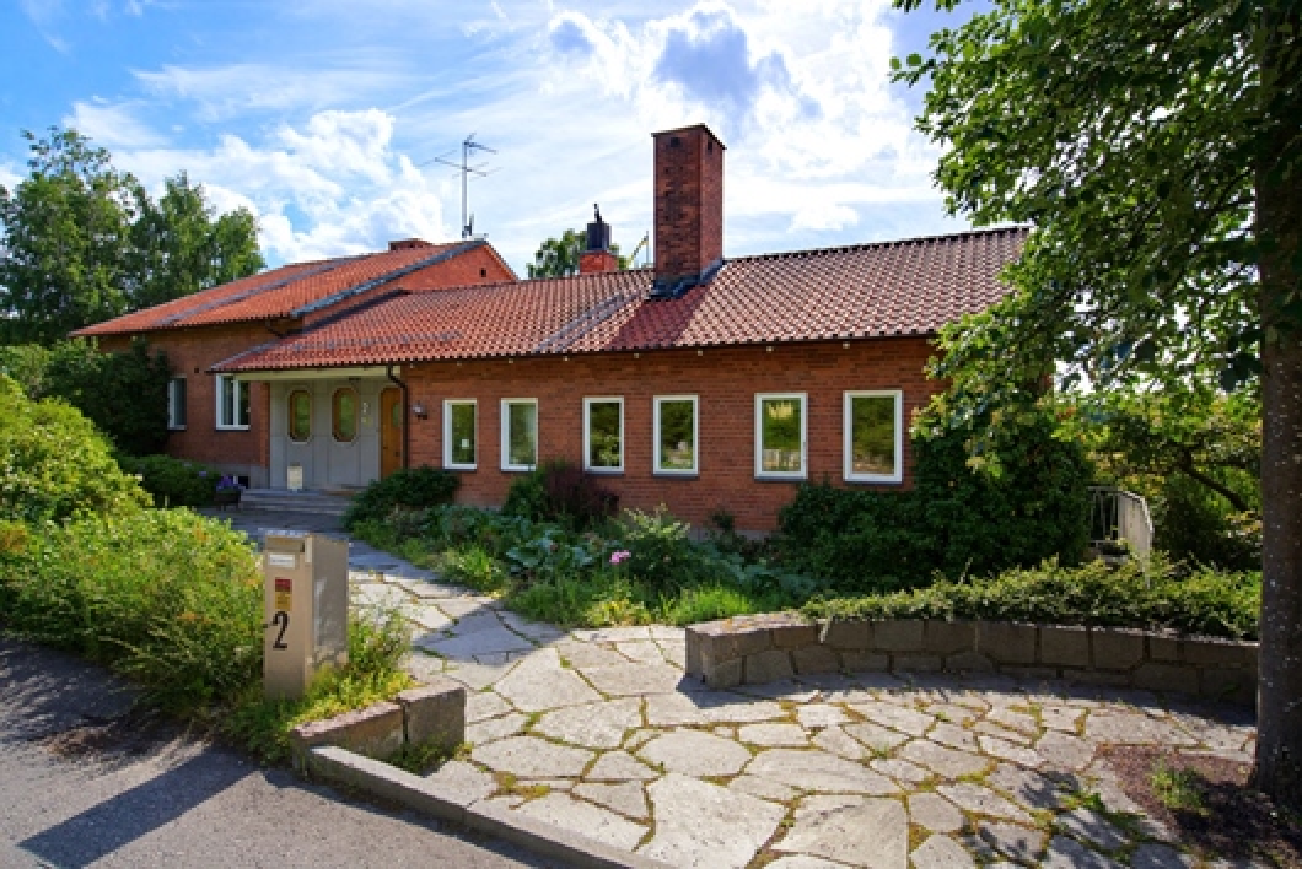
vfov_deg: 64.6
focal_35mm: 19
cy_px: 434
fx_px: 688
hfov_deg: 86.9
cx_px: 651
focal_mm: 19
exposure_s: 1/500
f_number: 9
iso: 200
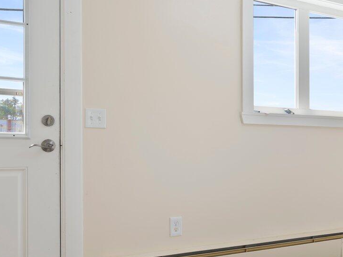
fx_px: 485
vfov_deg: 29.7
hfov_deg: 36.8
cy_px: 139
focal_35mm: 49
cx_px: 298
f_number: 9
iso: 50
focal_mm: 18
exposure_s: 1/4
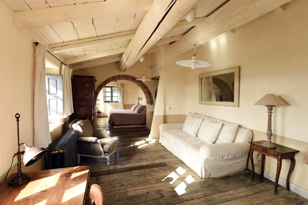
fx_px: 154
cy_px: 102
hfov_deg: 90.0
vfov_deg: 67.3
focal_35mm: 18
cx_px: 154
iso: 400
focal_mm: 18
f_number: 7.1
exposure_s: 1/30
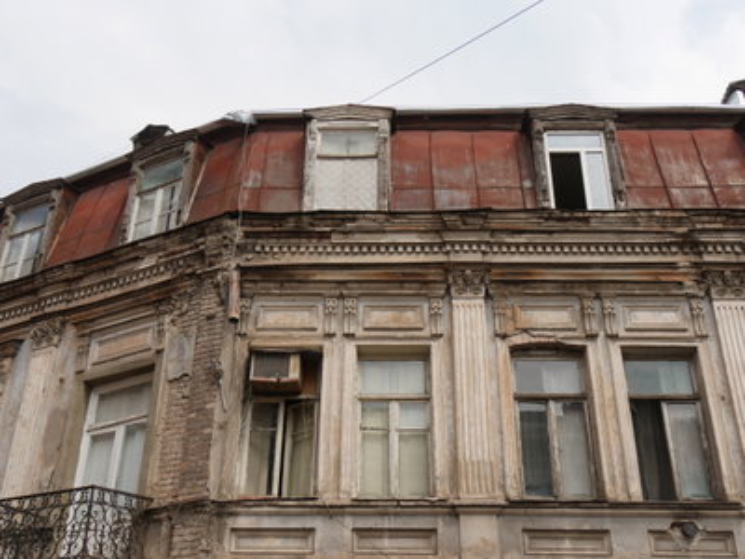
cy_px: 280
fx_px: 818
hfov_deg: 49.0
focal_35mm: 38
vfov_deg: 37.7
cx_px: 372
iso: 200
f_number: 7.1
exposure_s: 1/400
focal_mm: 19
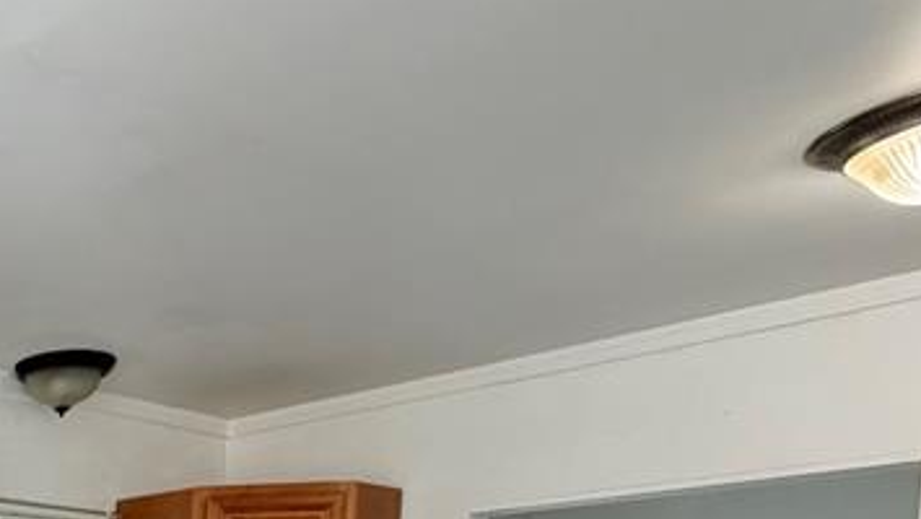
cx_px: -272
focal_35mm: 44
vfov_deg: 22.3
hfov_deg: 33.8
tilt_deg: -4.8
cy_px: 778
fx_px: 1075
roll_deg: +0.7
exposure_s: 1/60
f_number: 2.2
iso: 320
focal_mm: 2.22
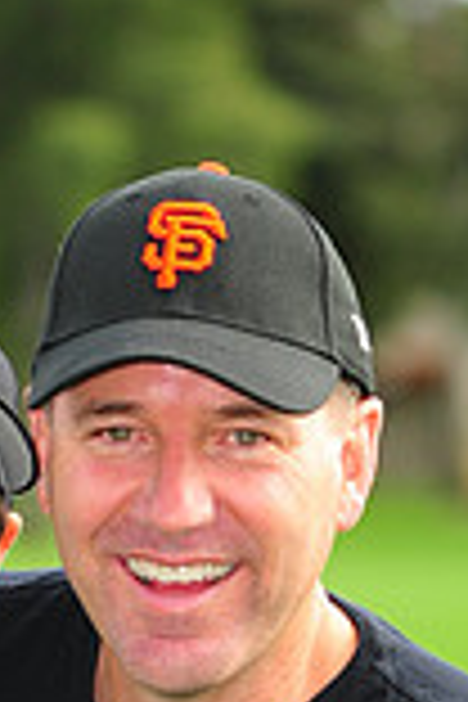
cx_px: -122
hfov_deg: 2.2
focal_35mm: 614
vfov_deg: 3.3
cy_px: 1278
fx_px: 11972
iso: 400
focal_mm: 165
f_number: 4
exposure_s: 1/1000
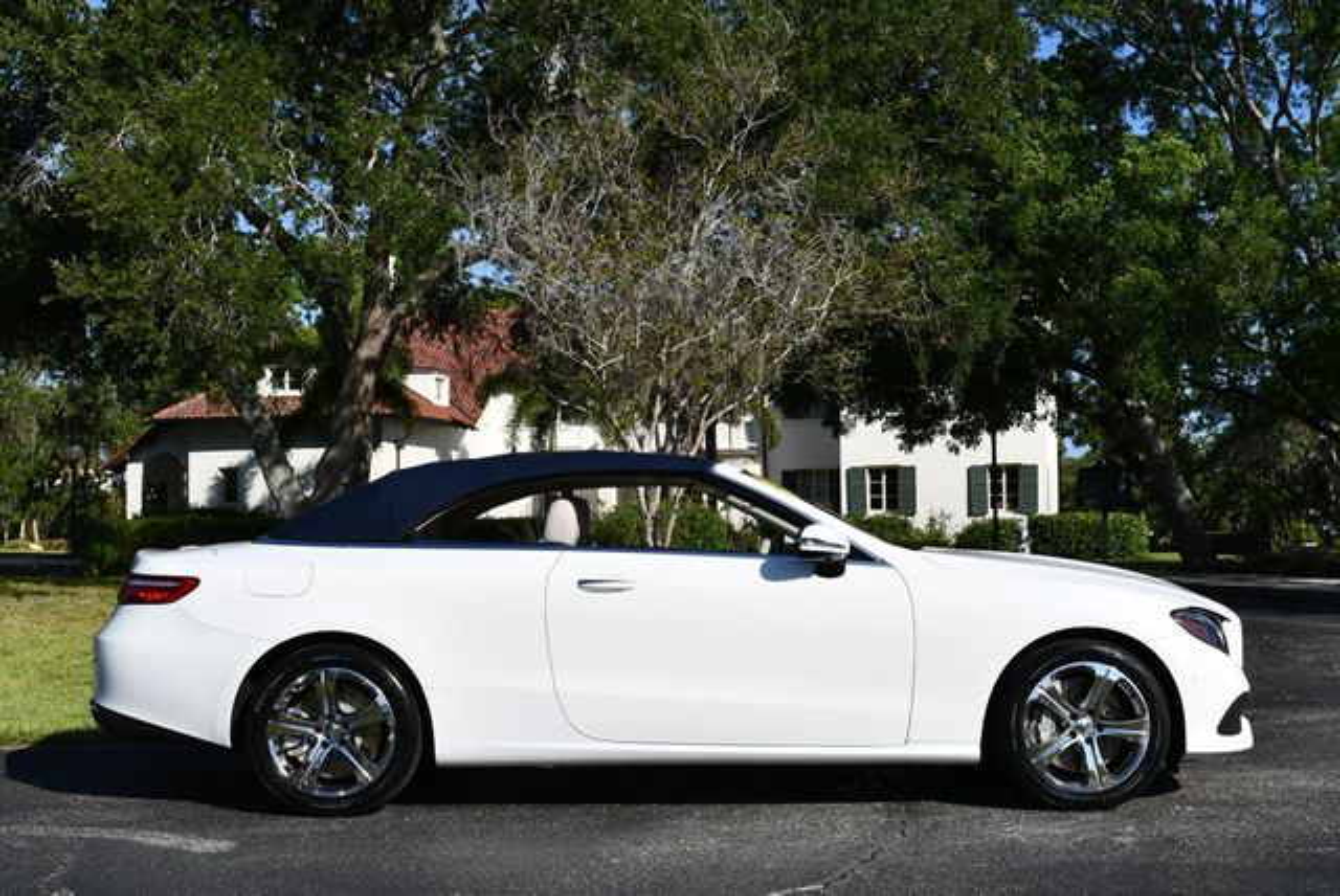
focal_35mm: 44
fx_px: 1639
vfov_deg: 30.6
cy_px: 448
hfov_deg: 44.5
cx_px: 670
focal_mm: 22
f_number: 9
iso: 100
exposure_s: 1/320
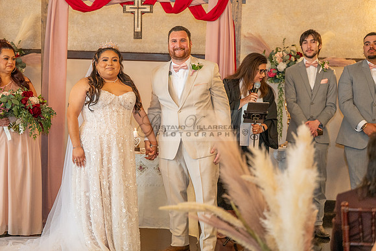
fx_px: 898
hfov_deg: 23.6
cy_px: 126
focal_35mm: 86
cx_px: 188
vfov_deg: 15.9
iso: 1600
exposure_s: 1/125
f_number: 2.8
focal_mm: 86
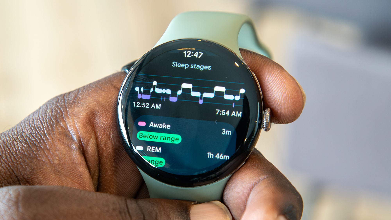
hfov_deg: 15.9
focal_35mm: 135
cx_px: 161
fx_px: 1395
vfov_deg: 9.0
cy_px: 111
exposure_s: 1/125
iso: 2500
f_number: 8
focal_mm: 105
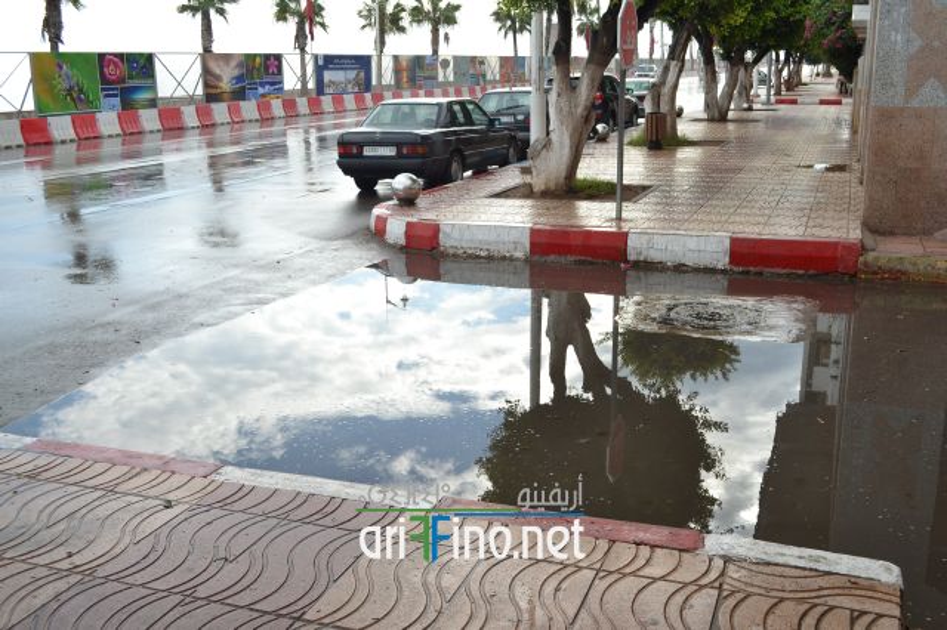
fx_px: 946
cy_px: 315
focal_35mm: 36
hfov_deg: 53.2
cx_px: 474
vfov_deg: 36.8
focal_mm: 24
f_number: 7.1
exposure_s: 1/200
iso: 100
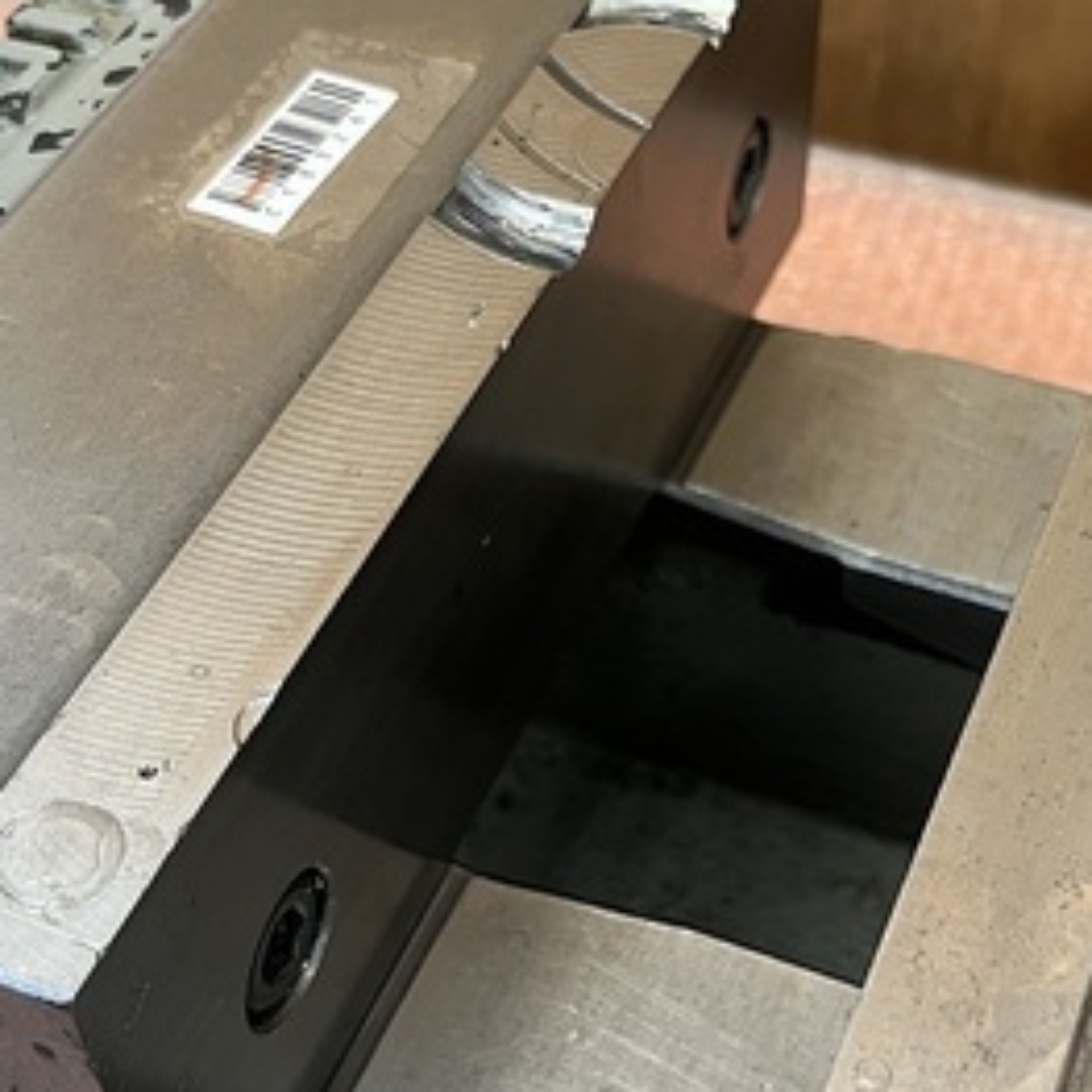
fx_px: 1999
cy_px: 706
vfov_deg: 30.4
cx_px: 635
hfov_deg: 30.5
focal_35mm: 56
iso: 125
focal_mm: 5.1
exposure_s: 1/60
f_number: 1.6
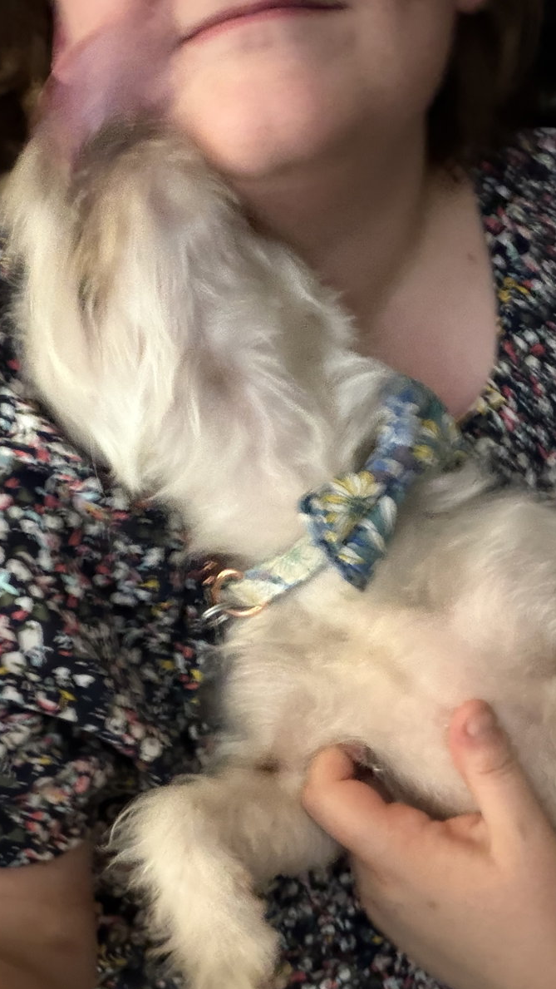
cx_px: 283
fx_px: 865
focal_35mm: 33
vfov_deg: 59.5
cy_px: 492
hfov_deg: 35.6
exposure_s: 1/15
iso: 800
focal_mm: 2.71
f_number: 1.9
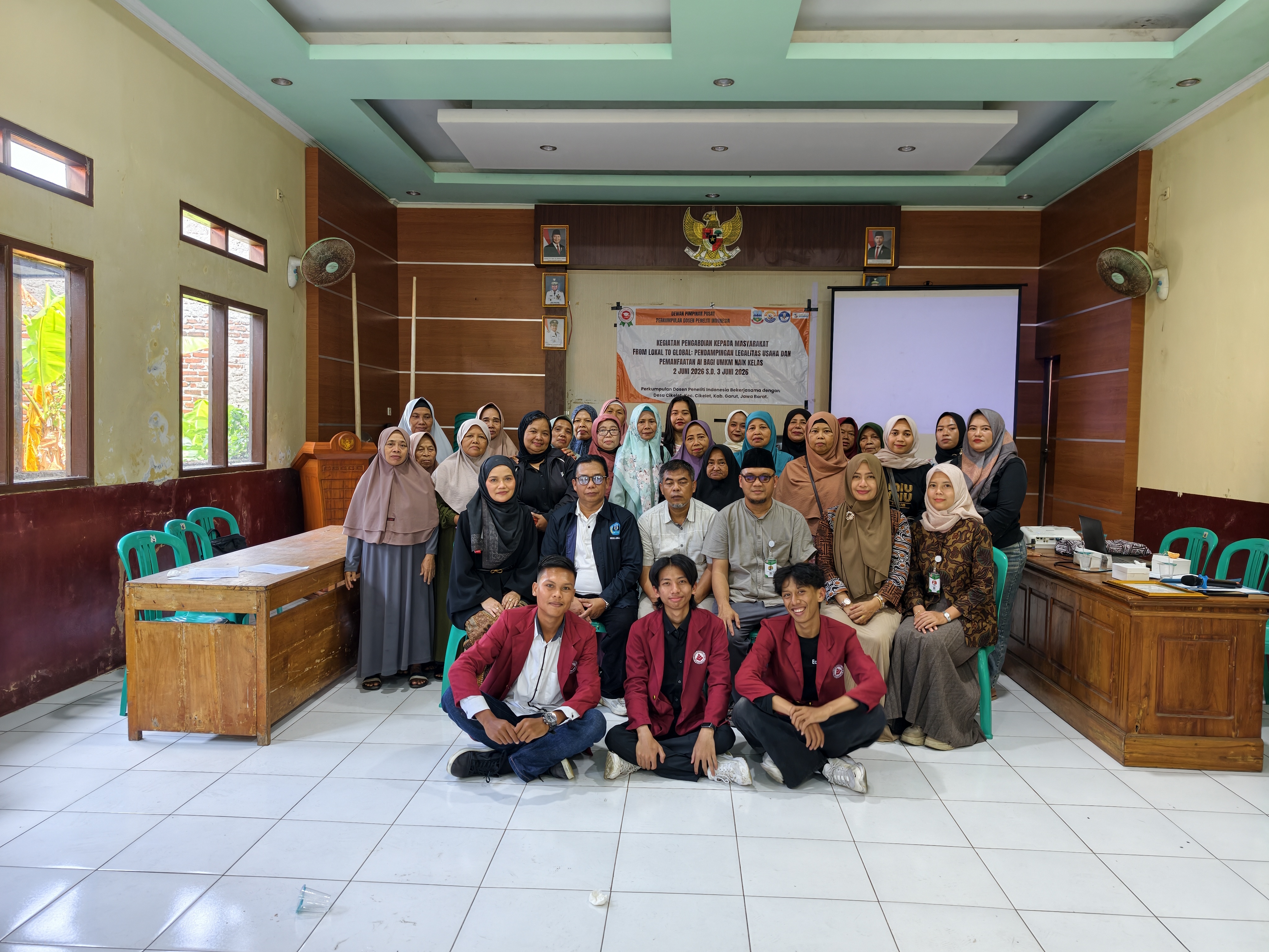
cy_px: 476
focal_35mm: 24
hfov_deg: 71.6
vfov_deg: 56.8
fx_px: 880
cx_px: 634
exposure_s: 1/50
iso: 177
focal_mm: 7
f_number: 1.57
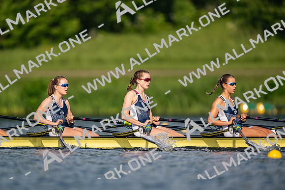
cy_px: 95
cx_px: 142
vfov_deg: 2.3
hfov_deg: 3.4
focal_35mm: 600
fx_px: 4751
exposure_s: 1/2500
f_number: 4
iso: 220
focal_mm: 600
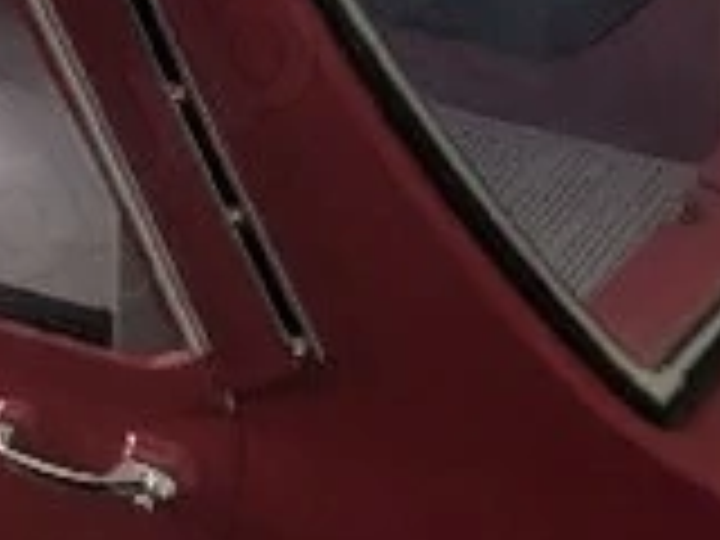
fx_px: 3120
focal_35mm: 150
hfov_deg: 13.0
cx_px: 716
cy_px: -25
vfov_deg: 9.8
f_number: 1.68
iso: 1173
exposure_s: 1/63.7
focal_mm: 6.9
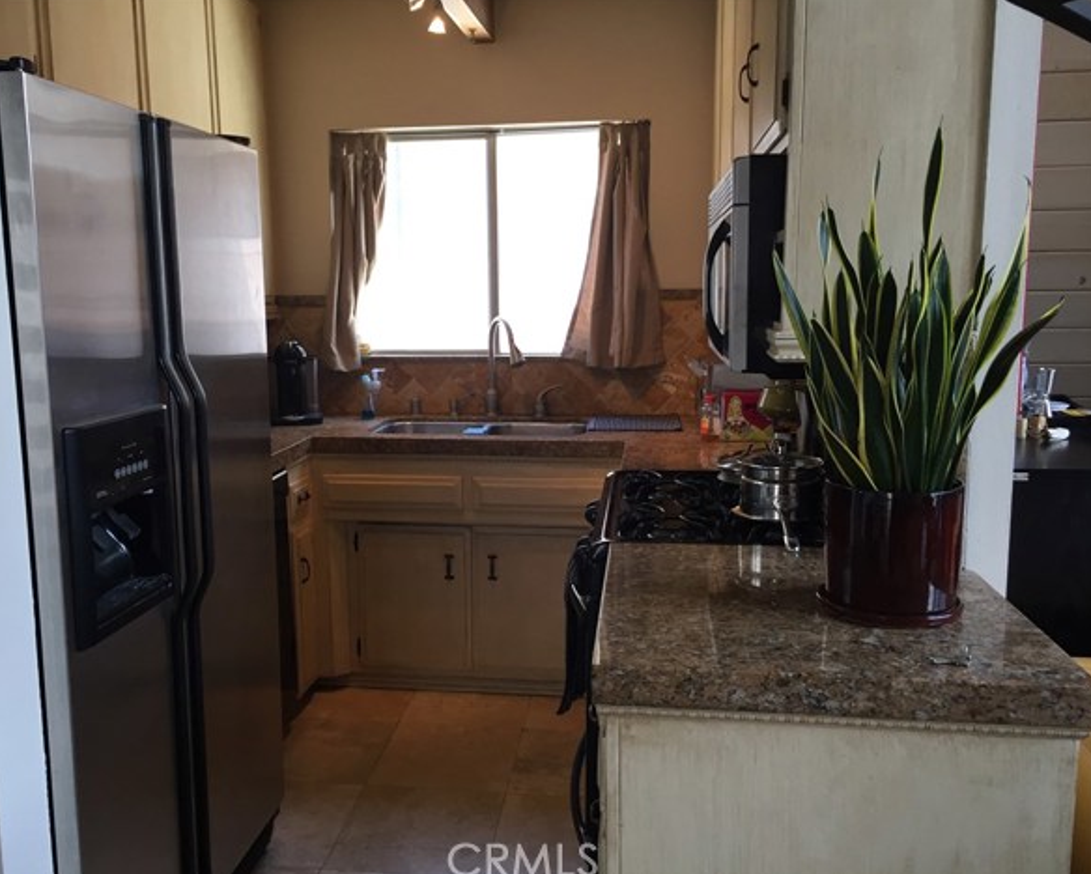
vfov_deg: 47.2
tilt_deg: -8.5
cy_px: 439
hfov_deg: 57.1
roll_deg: -0.1
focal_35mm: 31
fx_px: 1002
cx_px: 503
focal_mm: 4.15
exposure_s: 1/30
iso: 32
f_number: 2.2
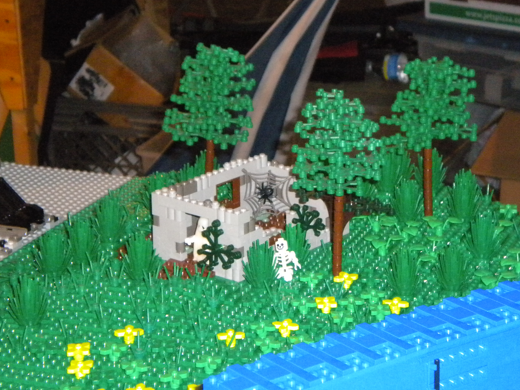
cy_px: 199
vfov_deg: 14.2
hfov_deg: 18.9
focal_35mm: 104
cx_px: 316
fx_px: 1562
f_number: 5.1
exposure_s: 1/60
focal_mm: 14.3
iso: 800
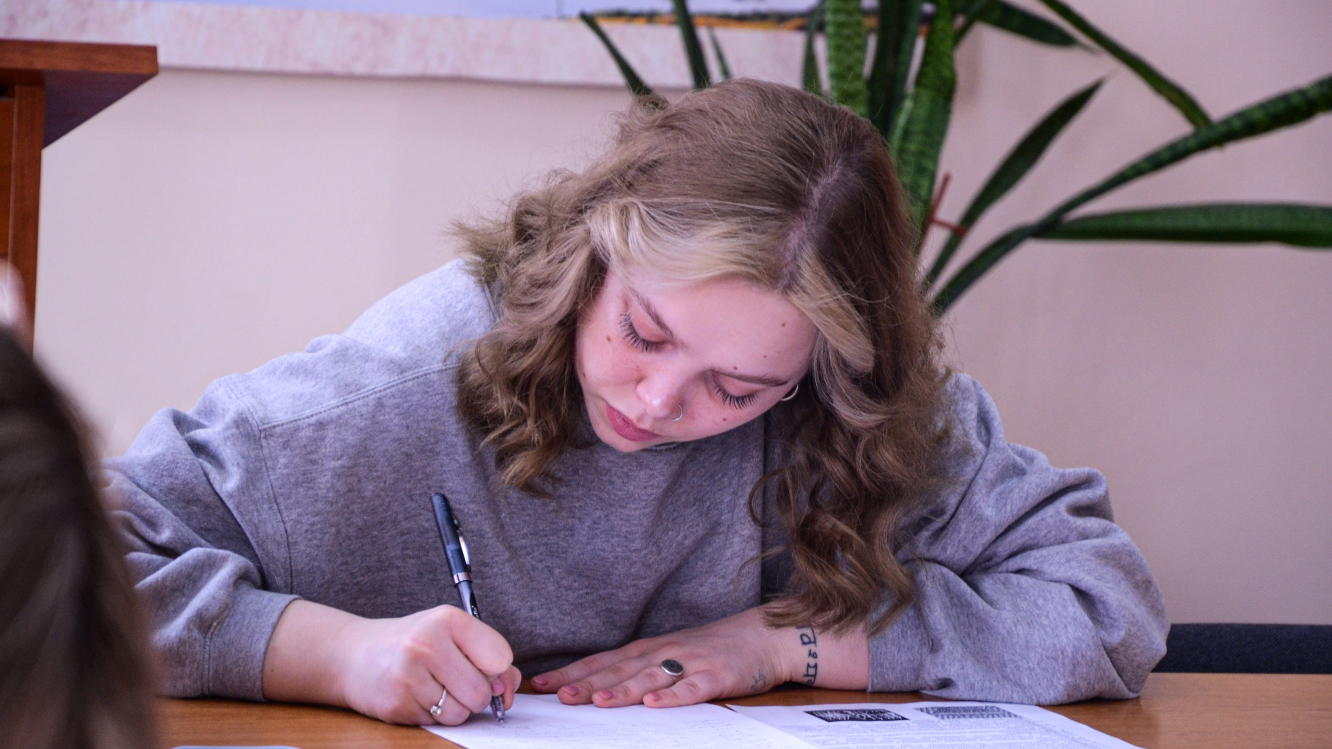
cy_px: 385
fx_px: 5846
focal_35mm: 166
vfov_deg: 7.3
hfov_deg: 13.0
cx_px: 666
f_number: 5.6
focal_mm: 105
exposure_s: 1/80
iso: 800
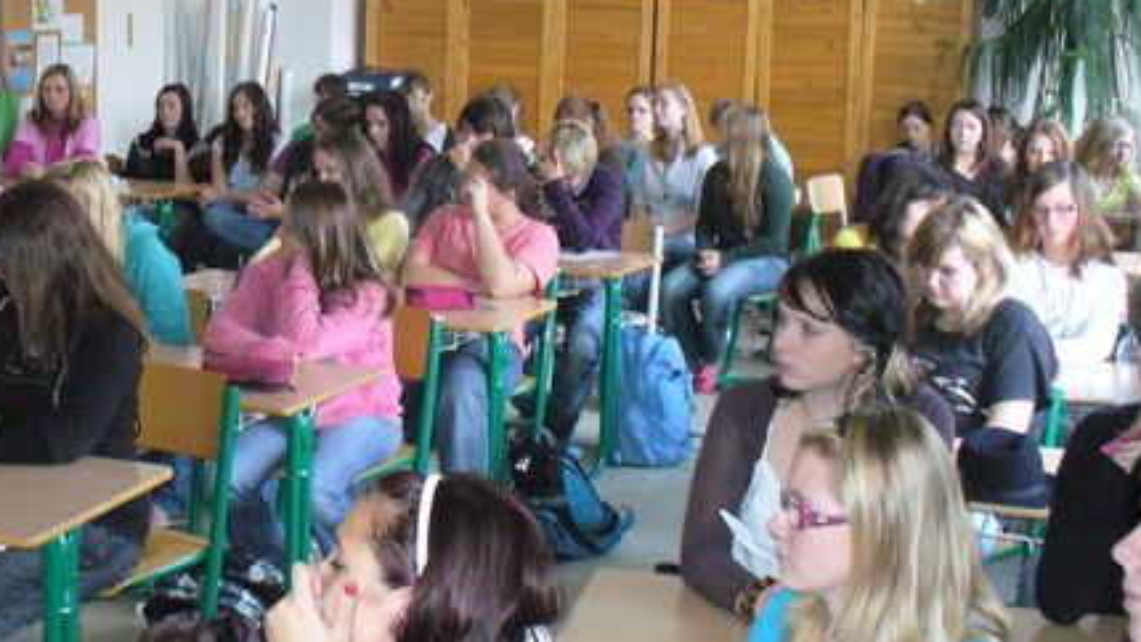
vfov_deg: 19.9
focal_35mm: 60
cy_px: 183
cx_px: 324
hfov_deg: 34.3
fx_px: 1816
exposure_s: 1/30
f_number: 2.8
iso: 400
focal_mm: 6.1
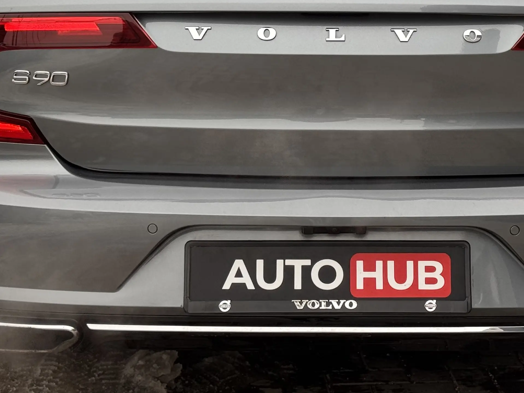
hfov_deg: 19.4
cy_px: 68
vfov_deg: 14.5
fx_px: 1529
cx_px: 324
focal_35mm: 101
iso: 64
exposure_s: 1/854
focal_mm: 6.76
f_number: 1.78
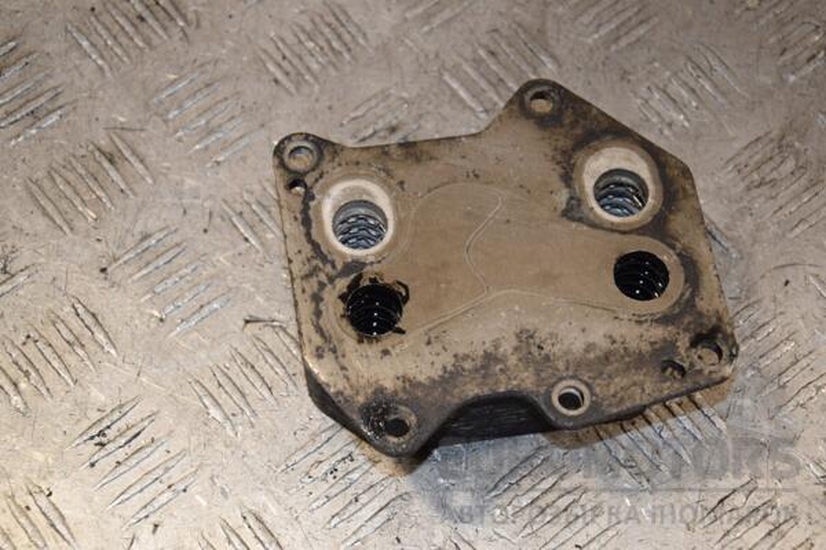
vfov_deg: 15.7
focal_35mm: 87
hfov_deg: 23.4
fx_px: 1996
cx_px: 413
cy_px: 275
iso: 800
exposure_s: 1/200
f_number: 6.3
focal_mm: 58
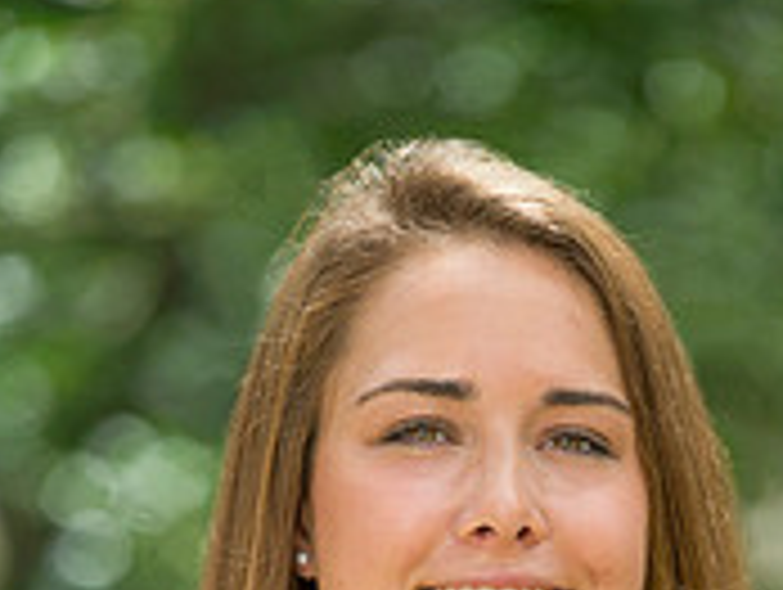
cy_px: 982
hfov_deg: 4.6
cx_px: 508
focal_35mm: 435
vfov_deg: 3.4
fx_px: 9853
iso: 320
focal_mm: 175
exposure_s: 1/80
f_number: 4.5
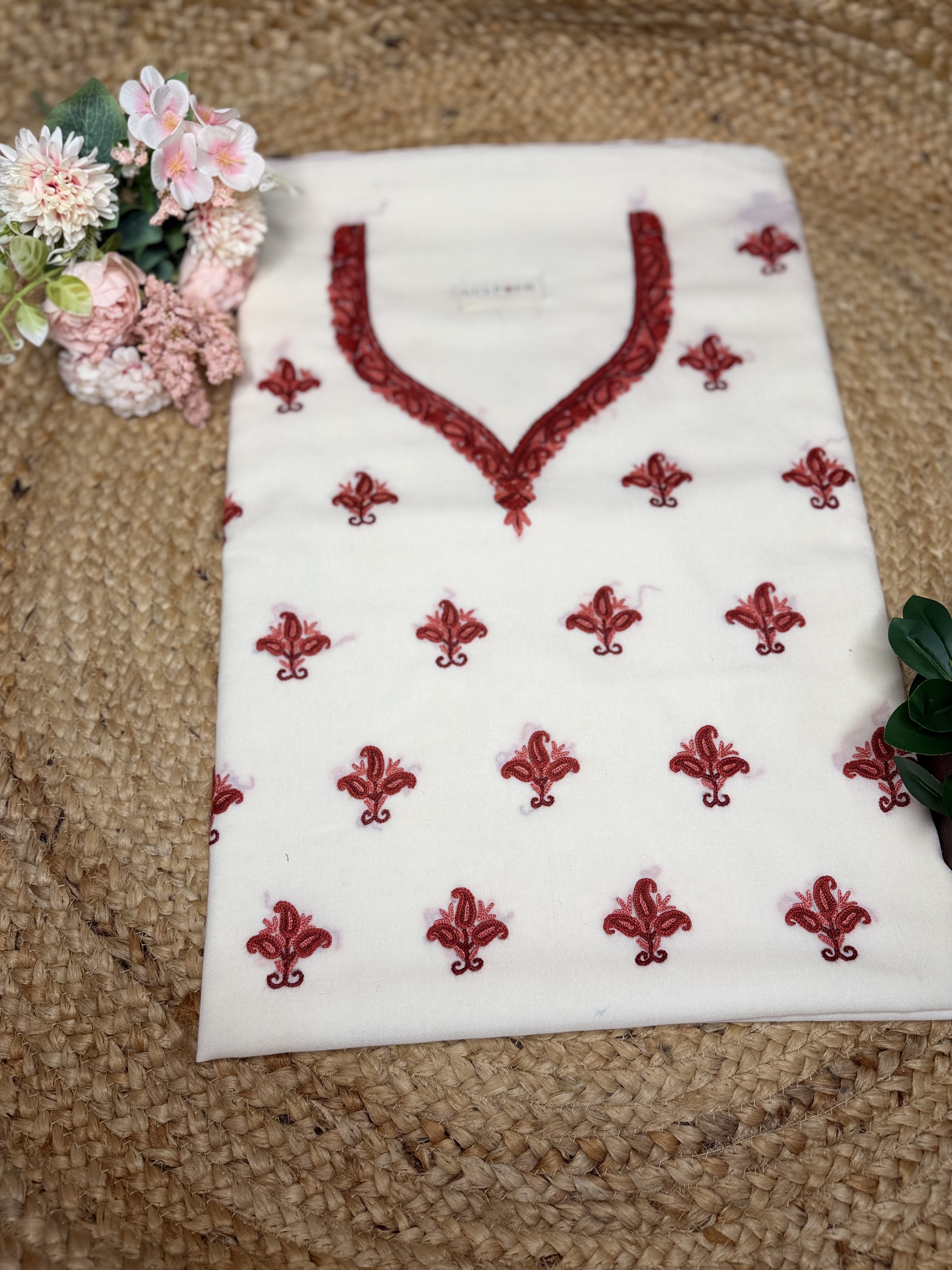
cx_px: 476
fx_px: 880
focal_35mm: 24
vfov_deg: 71.6
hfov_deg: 56.8
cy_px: 635
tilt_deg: -68.4
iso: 50
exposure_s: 1/121
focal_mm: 6.76
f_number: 1.78
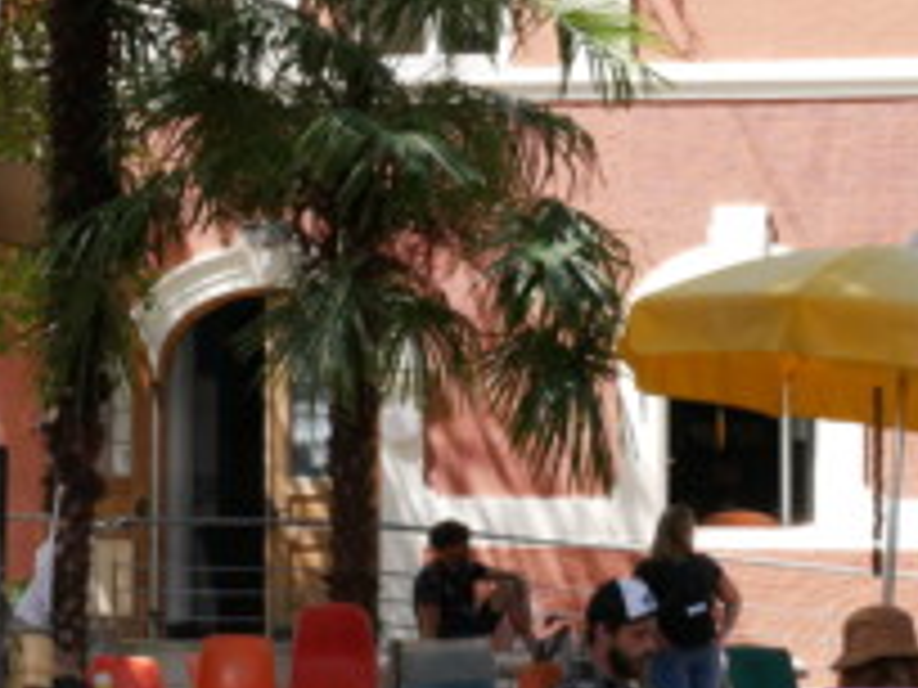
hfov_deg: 18.2
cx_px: 392
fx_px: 2864
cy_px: 474
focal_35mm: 108
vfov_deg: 13.7
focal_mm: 22
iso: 1600
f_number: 10
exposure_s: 1/640
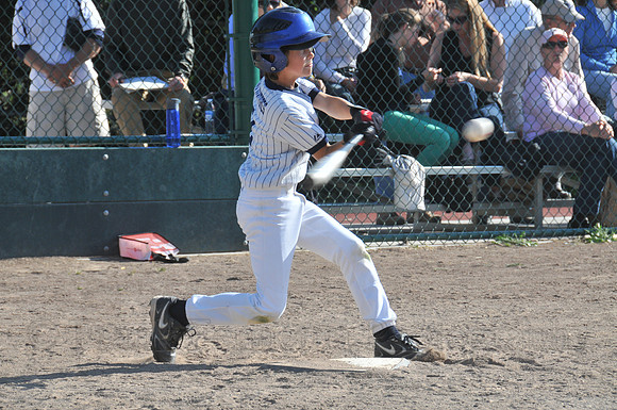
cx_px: 308
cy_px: 205
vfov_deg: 7.0
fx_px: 3337
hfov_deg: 10.6
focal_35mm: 195
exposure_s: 1/500
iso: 400
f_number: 11
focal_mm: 130
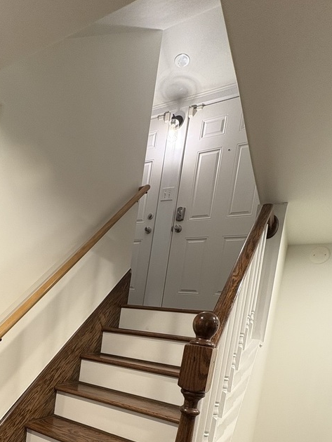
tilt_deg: -4.5
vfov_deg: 65.0
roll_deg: -7.9
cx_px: 102
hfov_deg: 55.3
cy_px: 355
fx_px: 307
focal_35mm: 24
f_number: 2.2
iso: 160
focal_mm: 2.22
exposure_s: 1/60
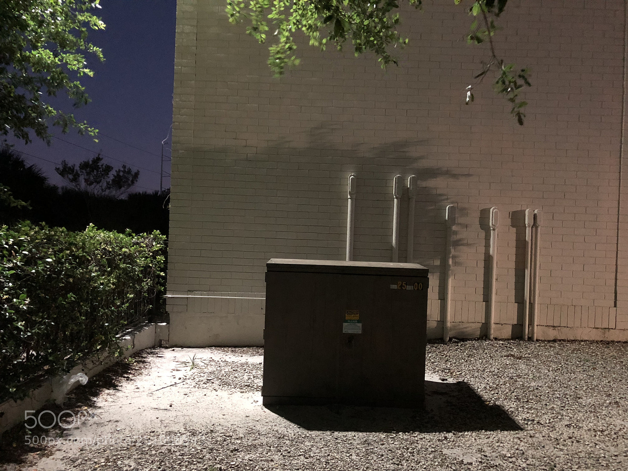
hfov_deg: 63.4
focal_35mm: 28
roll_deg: -1.5
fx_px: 508
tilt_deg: -0.2
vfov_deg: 49.7
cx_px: 314
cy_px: 236
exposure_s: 1/4
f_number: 1.8
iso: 250
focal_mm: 4
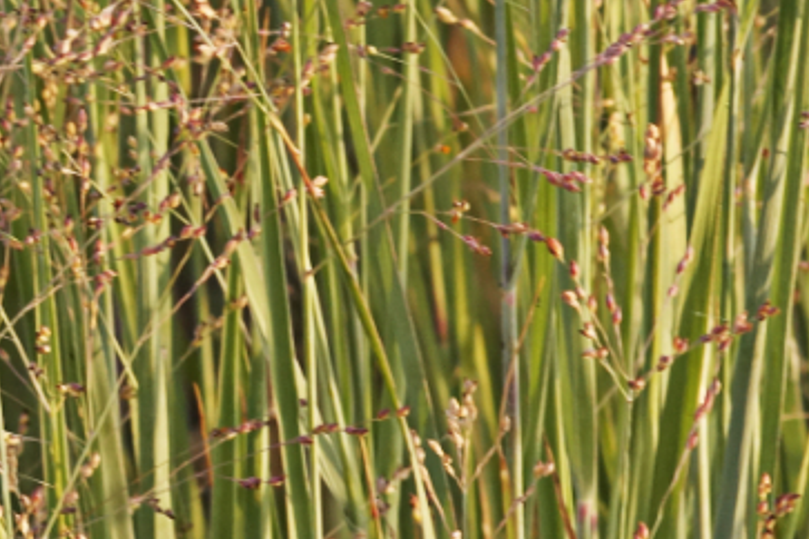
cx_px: 85
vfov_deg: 2.8
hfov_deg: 4.2
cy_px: 174
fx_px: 11145
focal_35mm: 496
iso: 640
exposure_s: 1/160
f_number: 8
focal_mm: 100
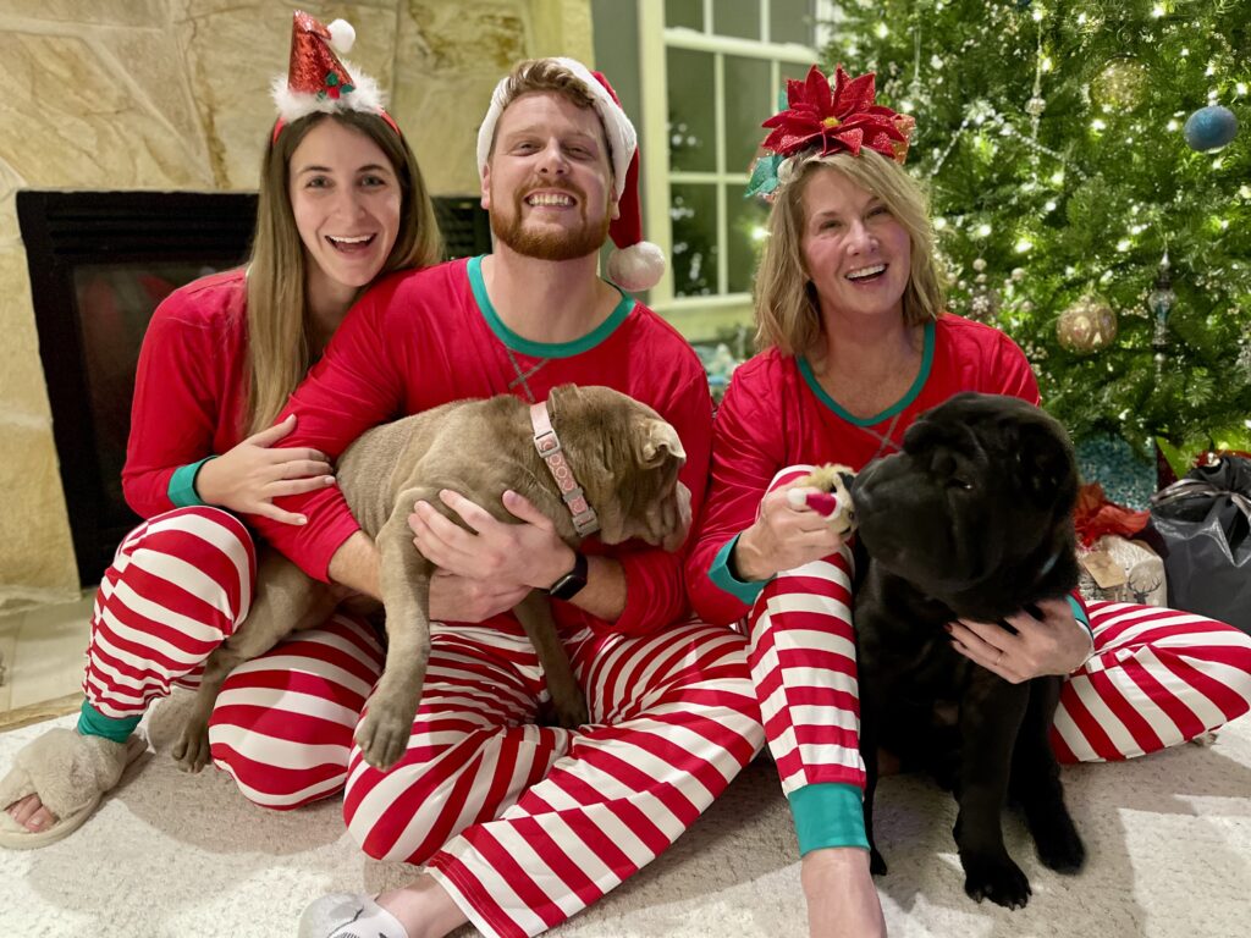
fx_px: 940
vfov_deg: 53.1
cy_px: 469
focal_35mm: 26
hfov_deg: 67.3
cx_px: 626
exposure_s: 1/30
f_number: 1.6
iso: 640
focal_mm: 5.1
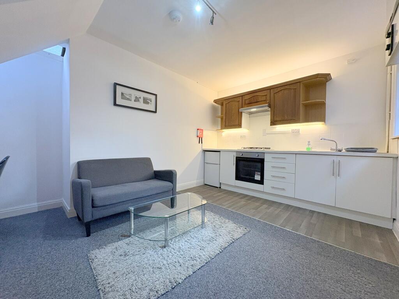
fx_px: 161
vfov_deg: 85.7
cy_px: 150
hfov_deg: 102.1
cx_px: 200
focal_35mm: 14
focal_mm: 2.22
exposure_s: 1/50
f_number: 2.2
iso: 160
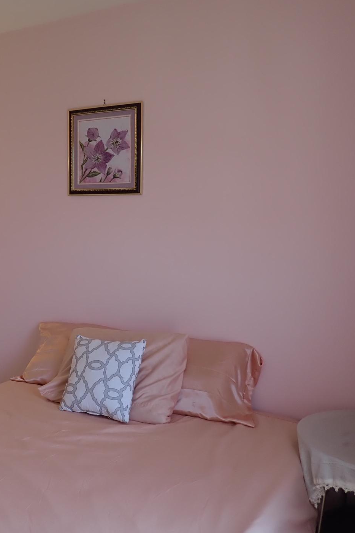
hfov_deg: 33.1
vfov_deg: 50.7
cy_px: 266
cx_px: 29
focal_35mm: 38
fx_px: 562
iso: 100
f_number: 2
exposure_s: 1/80
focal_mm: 4.5
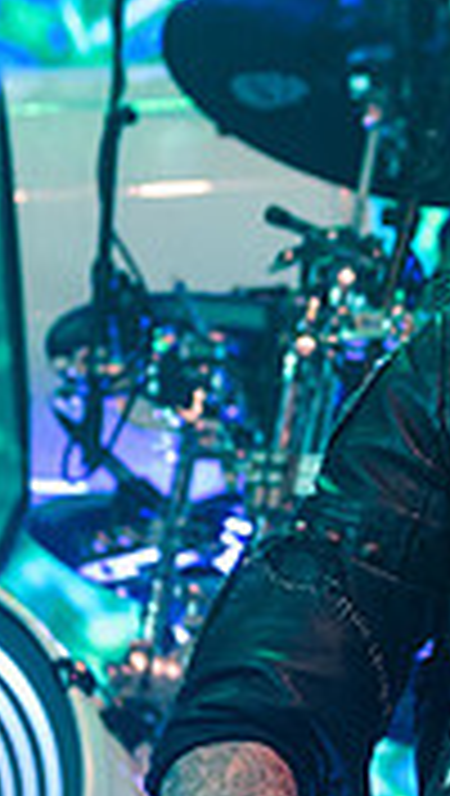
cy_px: 349
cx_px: 914
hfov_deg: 4.3
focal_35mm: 281
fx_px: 5941
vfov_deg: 7.7
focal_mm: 70
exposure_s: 1/640
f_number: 4
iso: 3200
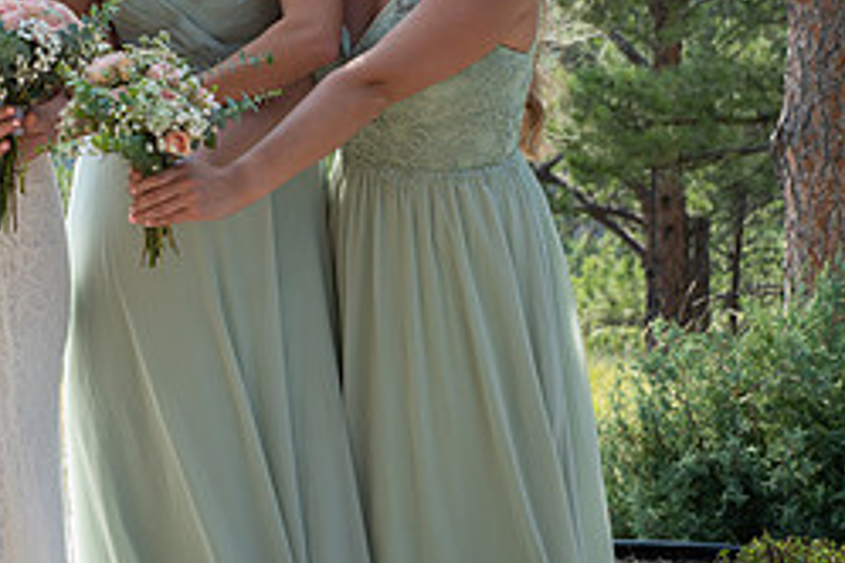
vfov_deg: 12.8
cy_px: -46
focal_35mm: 105
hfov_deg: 18.7
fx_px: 2464
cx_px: -81
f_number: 4.5
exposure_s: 1/160
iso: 125
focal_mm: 45
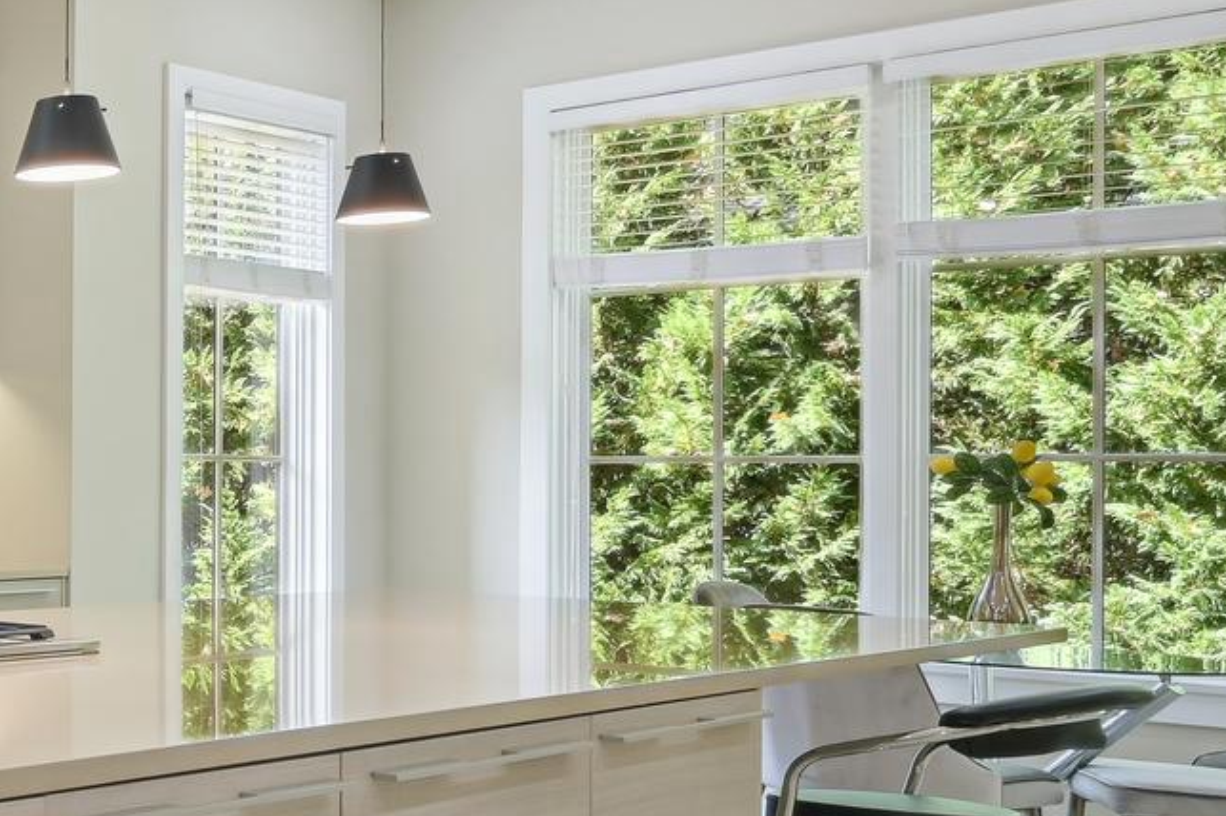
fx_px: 1736
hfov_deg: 28.1
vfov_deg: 26.3
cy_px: 561
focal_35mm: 51
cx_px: -551
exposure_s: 1/25
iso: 200
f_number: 8
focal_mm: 16
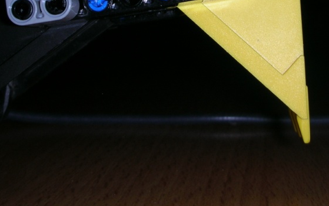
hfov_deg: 30.2
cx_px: 159
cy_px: -14
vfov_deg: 18.5
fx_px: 610
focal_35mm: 68
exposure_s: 1/60.1
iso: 50
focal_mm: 5.8
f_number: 8.5
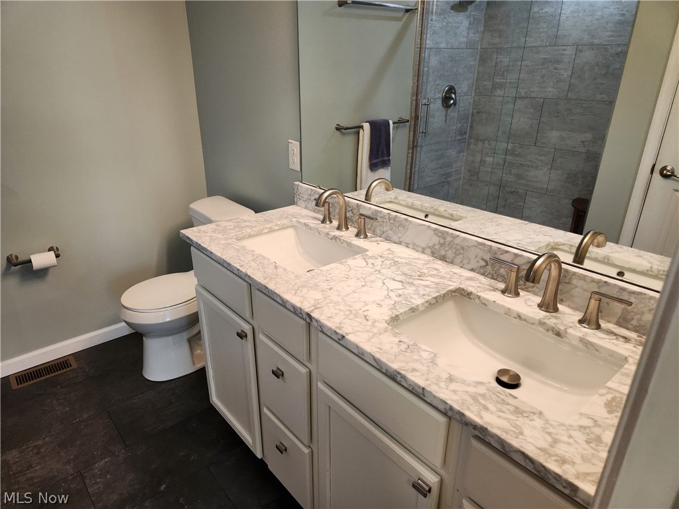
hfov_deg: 73.9
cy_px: 254
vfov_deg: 58.9
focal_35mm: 23
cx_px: 340
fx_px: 451
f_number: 1.8
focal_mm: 5.4
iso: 200
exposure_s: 1/180
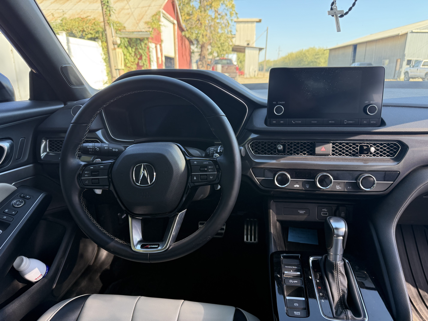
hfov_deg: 71.6
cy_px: 160
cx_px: 214
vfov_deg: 56.8
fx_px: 297
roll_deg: -0.6
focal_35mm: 24
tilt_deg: -17.0
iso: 125
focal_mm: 6.76
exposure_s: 1/243
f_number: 1.78
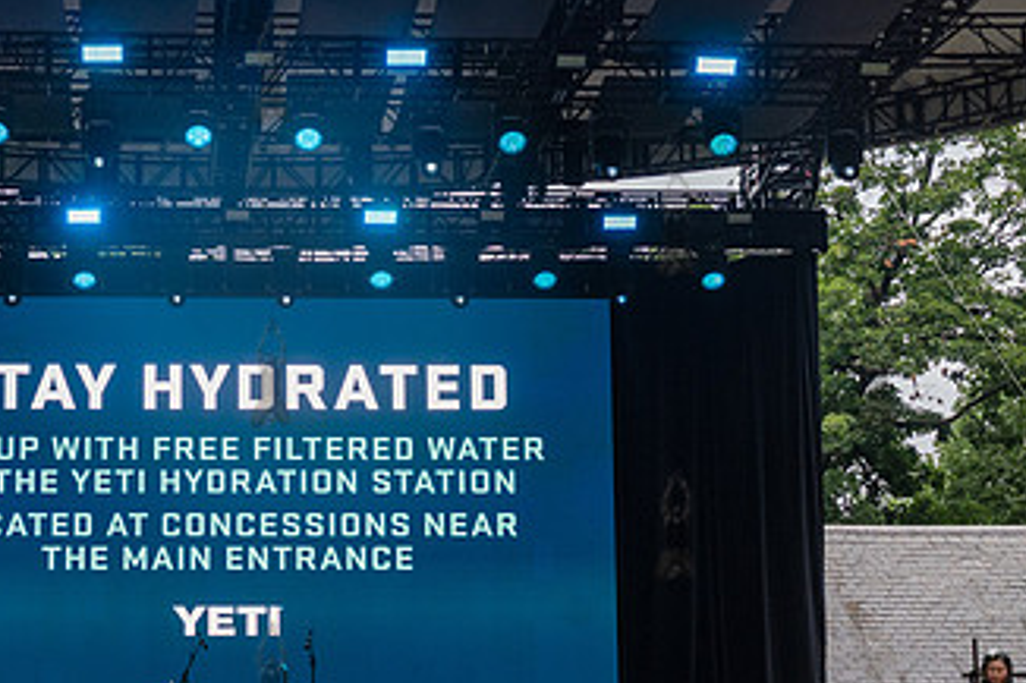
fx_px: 2592
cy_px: 371
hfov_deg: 22.2
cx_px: 268
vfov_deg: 15.0
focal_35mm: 91
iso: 1250
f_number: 4.5
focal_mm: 51
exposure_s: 1/800
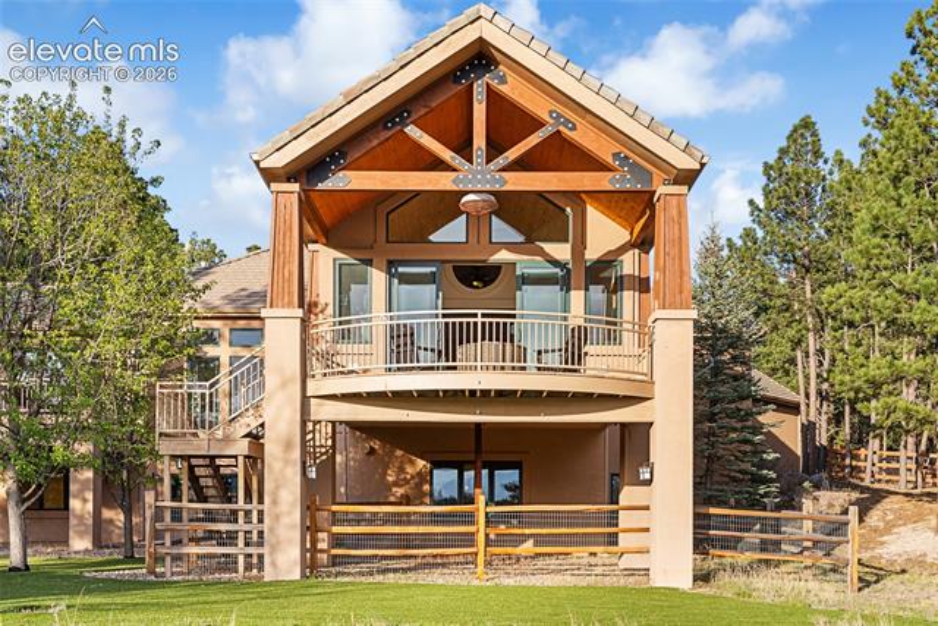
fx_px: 886
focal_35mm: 34
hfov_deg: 55.8
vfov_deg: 38.9
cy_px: 313
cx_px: 469
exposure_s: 1/60
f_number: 8
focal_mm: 34
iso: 200
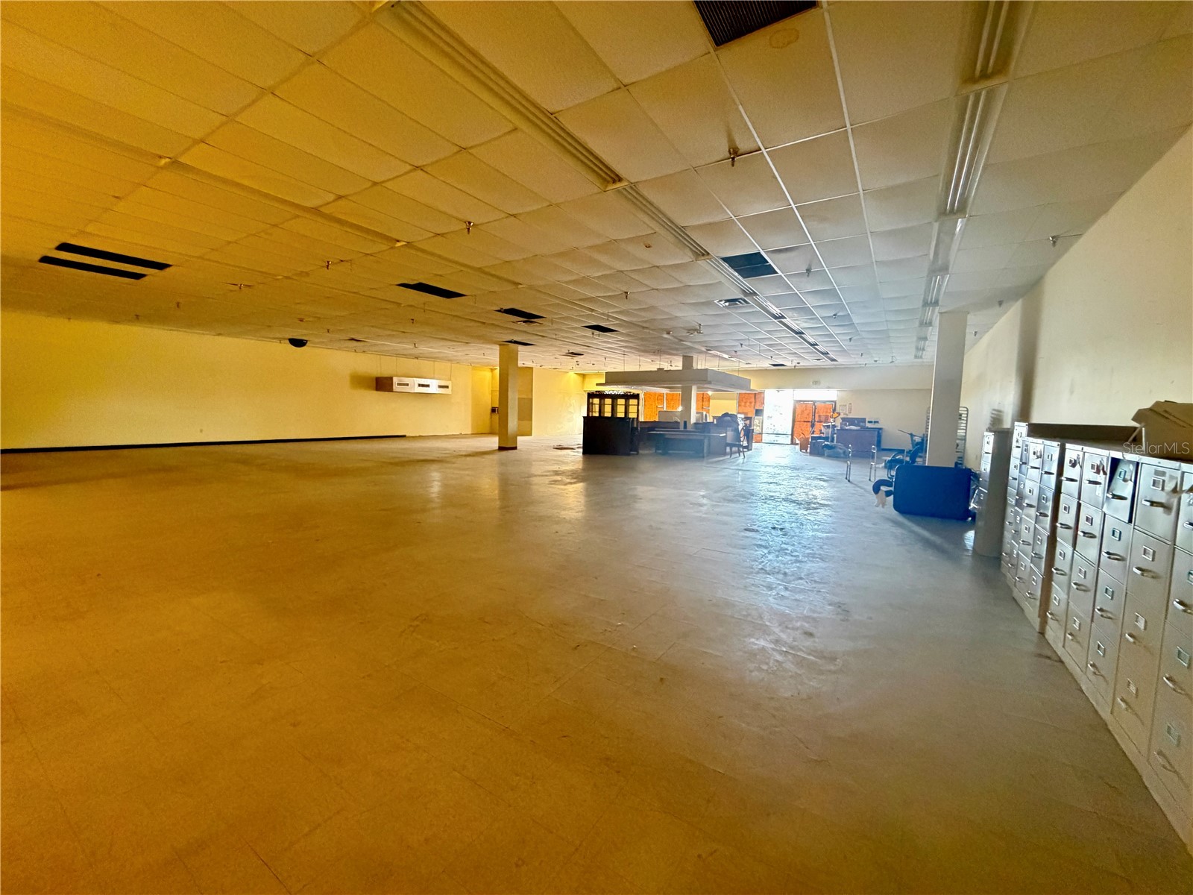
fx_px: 482
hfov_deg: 102.1
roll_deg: -0.5
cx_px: 596
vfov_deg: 85.7
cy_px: 448
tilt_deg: -4.4
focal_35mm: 14
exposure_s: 1/60
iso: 1000
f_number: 2.2
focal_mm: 2.22
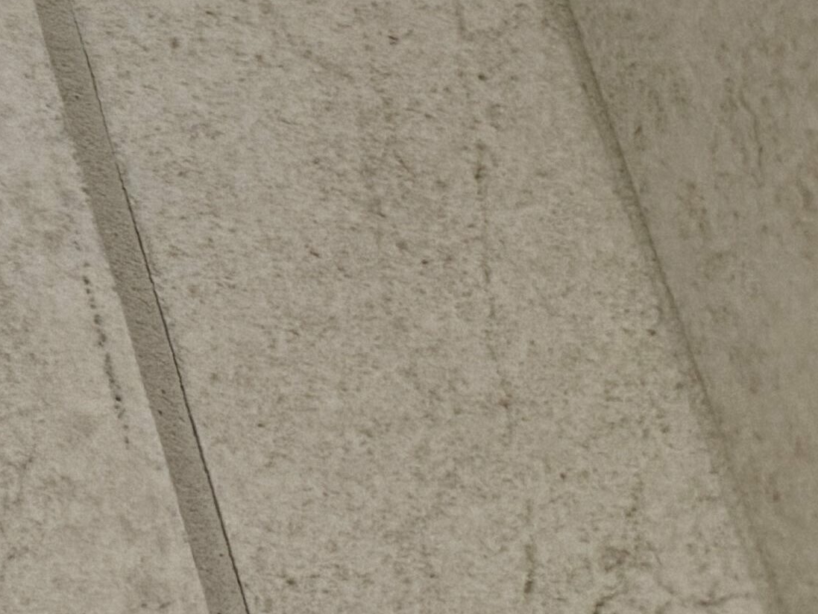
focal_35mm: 125
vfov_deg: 11.2
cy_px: -413
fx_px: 2954
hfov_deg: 12.0
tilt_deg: -66.5
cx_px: -1274
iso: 160
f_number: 1.78
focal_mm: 6.76
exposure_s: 1/60
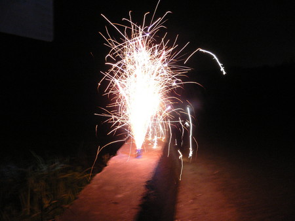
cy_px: 110
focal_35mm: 35
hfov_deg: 52.6
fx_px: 298
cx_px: 148
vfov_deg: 40.7
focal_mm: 5.8
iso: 200
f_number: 2.8
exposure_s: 1/4
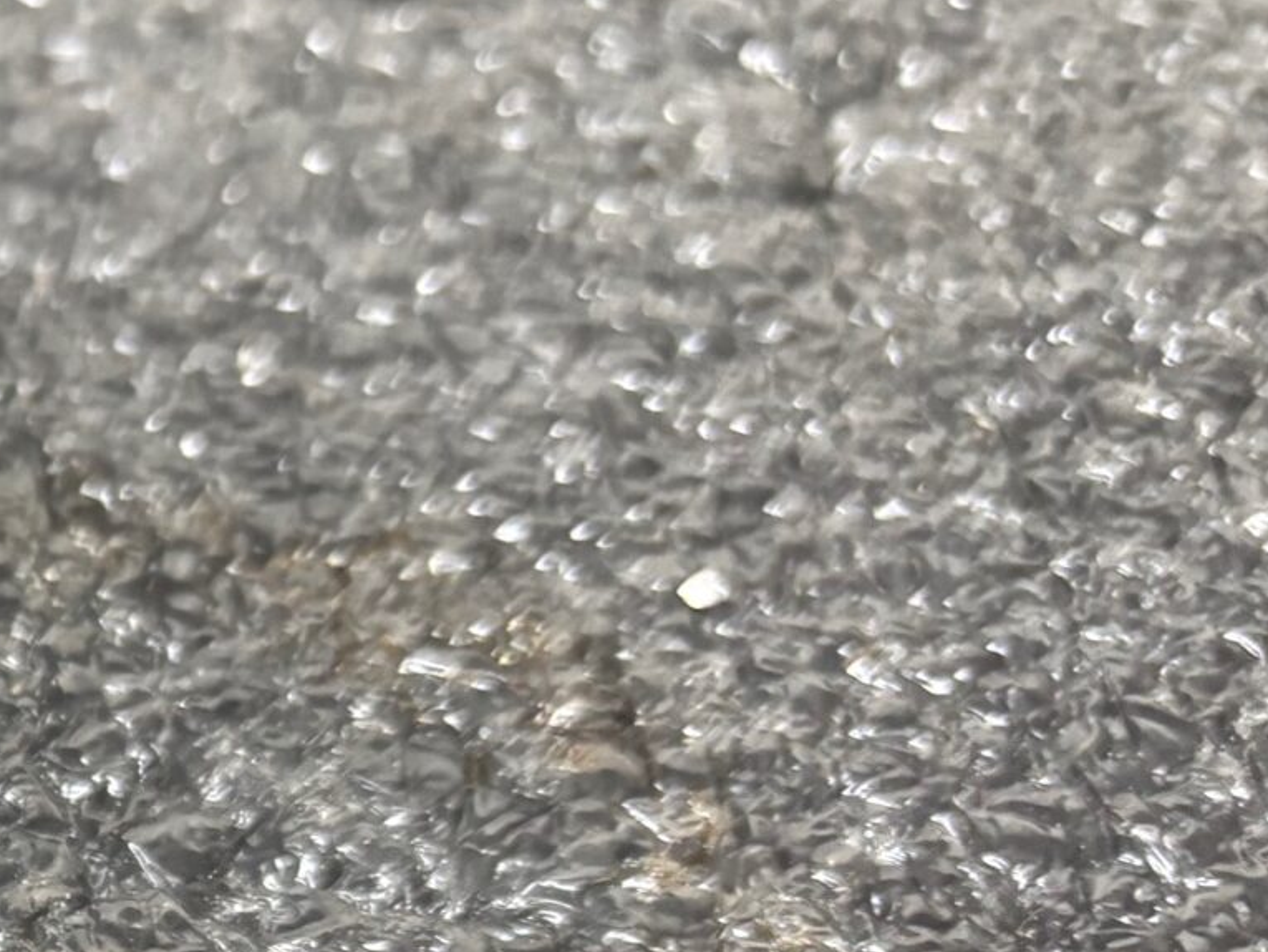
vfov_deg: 16.2
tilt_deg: -49.2
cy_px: 1204
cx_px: -822
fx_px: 3187
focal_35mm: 87
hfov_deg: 18.8
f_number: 1.6
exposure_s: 1/33
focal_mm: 5.96
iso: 400
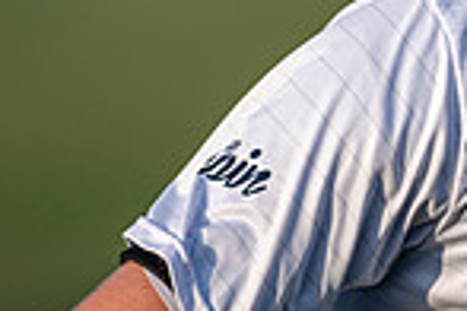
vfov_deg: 1.2
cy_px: 24
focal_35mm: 1184
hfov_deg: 1.7
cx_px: 597
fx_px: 15358
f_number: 3.2
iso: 125
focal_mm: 300
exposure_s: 1/1250
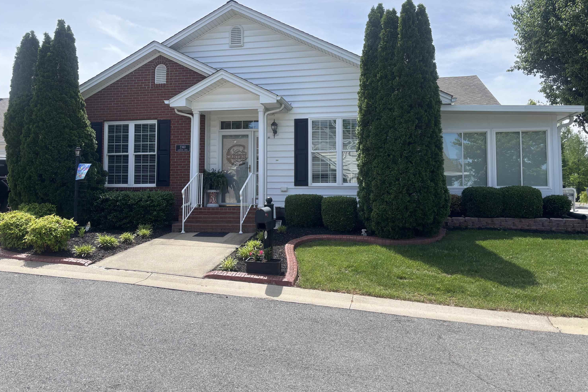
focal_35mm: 28
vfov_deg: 46.3
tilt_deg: +5.4
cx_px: 299
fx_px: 457
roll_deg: -0.4
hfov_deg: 65.5
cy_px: 171
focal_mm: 5.96
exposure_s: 1/2193
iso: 50
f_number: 1.6
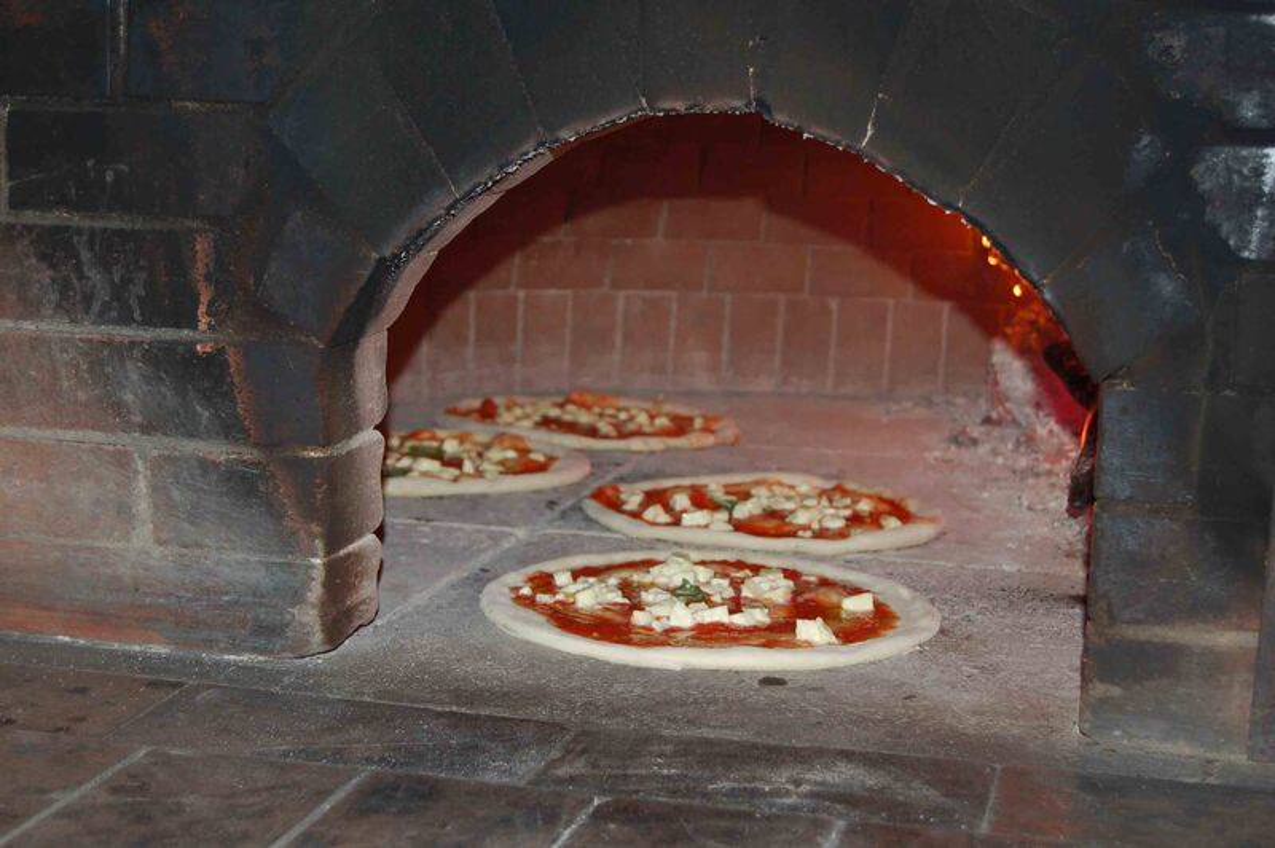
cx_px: 638
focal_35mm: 63
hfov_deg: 31.9
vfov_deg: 21.5
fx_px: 2229
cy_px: 424
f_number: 5.3
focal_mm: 42
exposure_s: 1/60
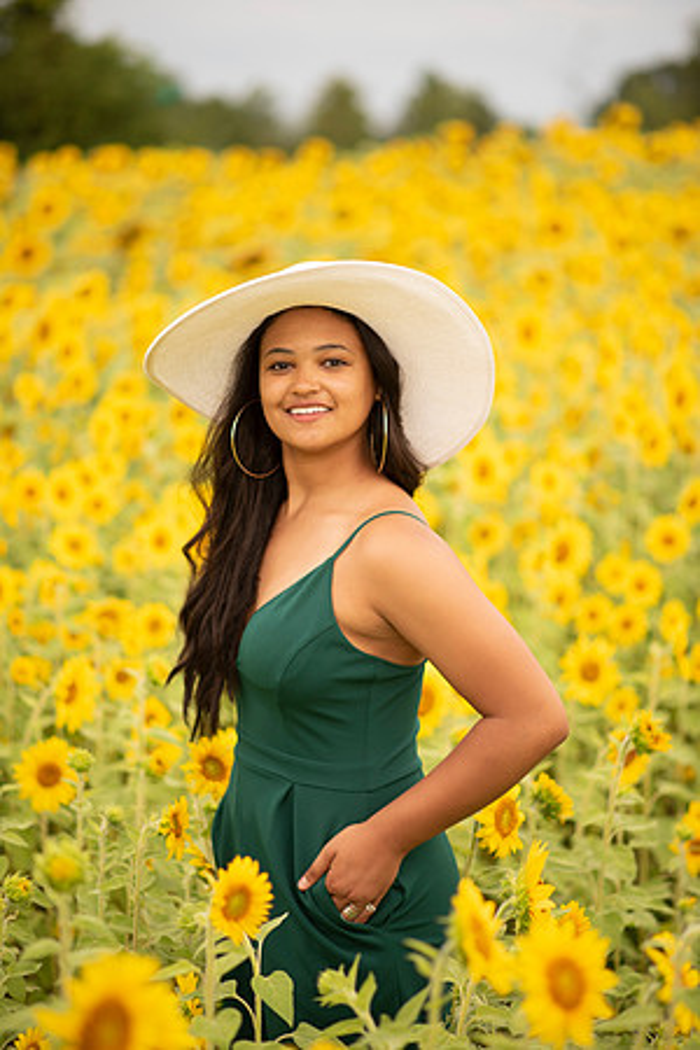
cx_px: 350
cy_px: 525
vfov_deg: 23.9
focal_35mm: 85
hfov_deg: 16.1
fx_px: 2479
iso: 100
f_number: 1.8
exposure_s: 1/320
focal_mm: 85
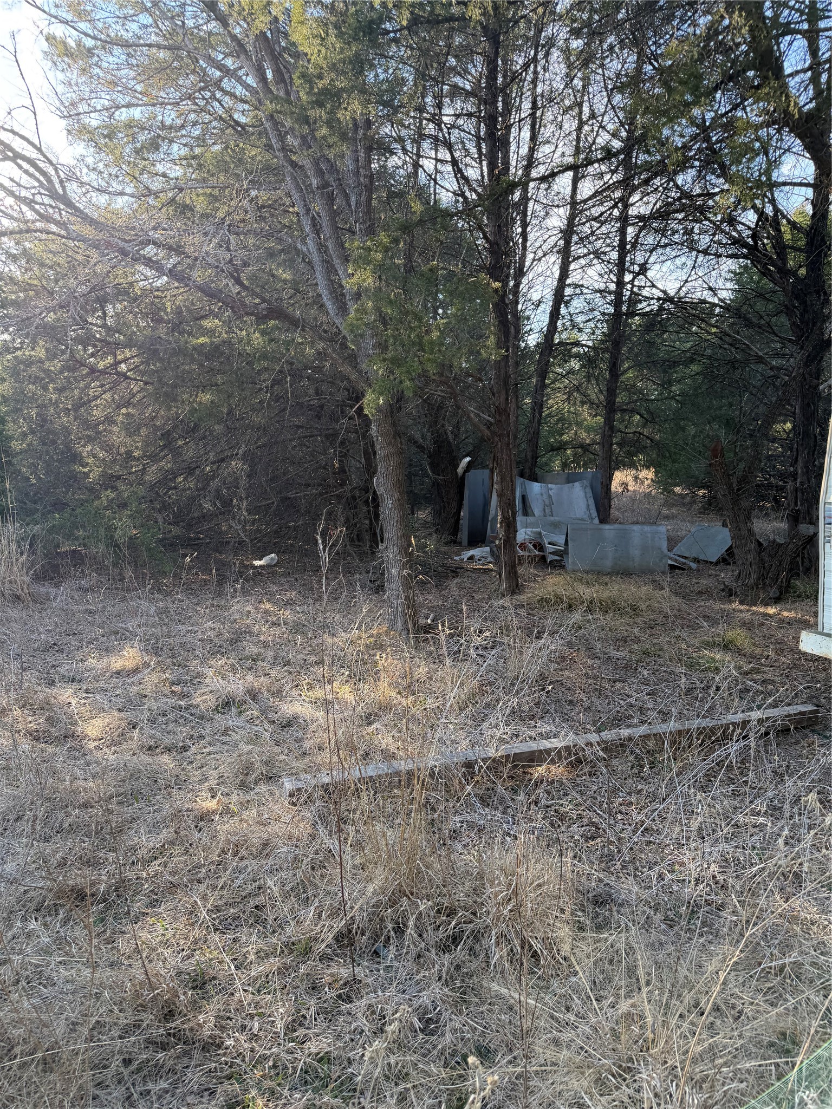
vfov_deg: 71.6
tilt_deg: -8.0
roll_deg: -2.8
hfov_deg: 56.8
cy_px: 554
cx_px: 416
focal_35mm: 24
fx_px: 769
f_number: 1.78
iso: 100
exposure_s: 1/330
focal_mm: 6.76
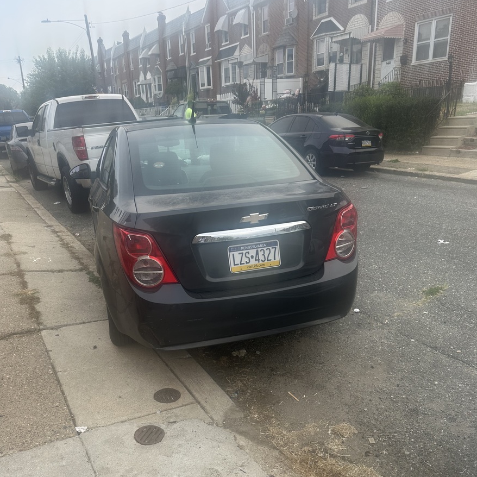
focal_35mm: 29
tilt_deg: -19.6
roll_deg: -0.7
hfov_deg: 55.6
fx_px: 452
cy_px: 301
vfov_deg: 54.9
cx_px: 241
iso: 80
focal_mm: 6.86
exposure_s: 1/654
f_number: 1.78
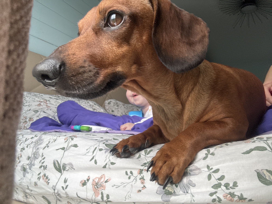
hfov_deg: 73.9
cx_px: 136
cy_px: 102
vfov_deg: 58.9
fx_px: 181
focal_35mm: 23
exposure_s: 1/60
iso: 160
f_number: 1.9
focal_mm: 2.69
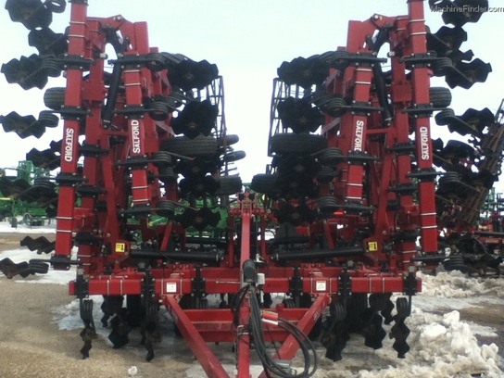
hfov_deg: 56.8
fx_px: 466
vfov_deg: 44.2
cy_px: 189
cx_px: 252
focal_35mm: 32
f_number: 2.4
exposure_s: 1/1245
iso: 80
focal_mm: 3.85
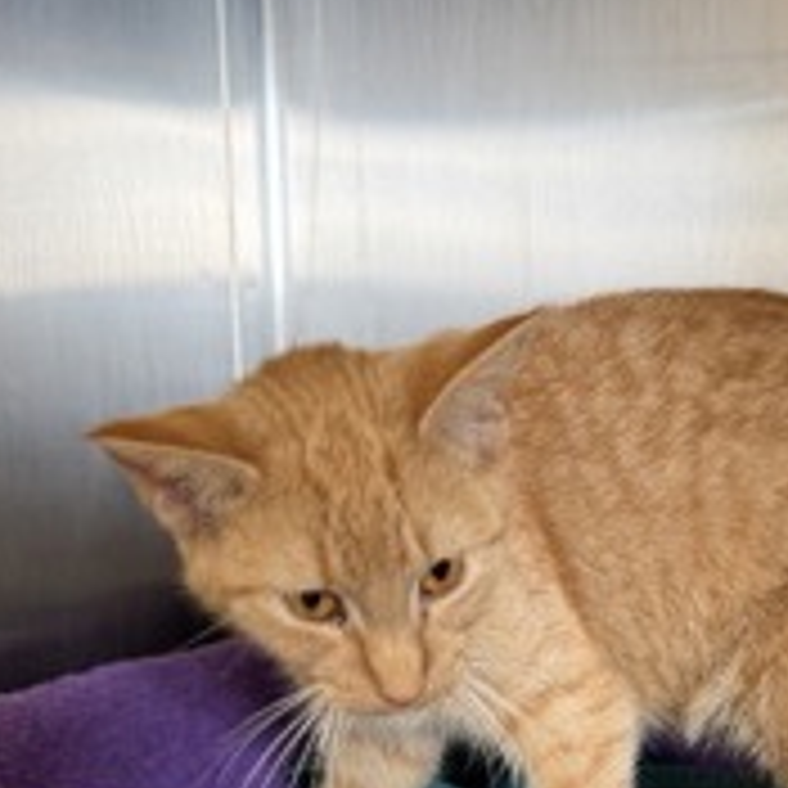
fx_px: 1313
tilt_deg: -16.8
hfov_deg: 33.0
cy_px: 838
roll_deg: -1.2
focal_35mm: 51
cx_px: 538
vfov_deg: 30.4
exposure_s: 1/60
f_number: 1.78
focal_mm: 6.76
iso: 200
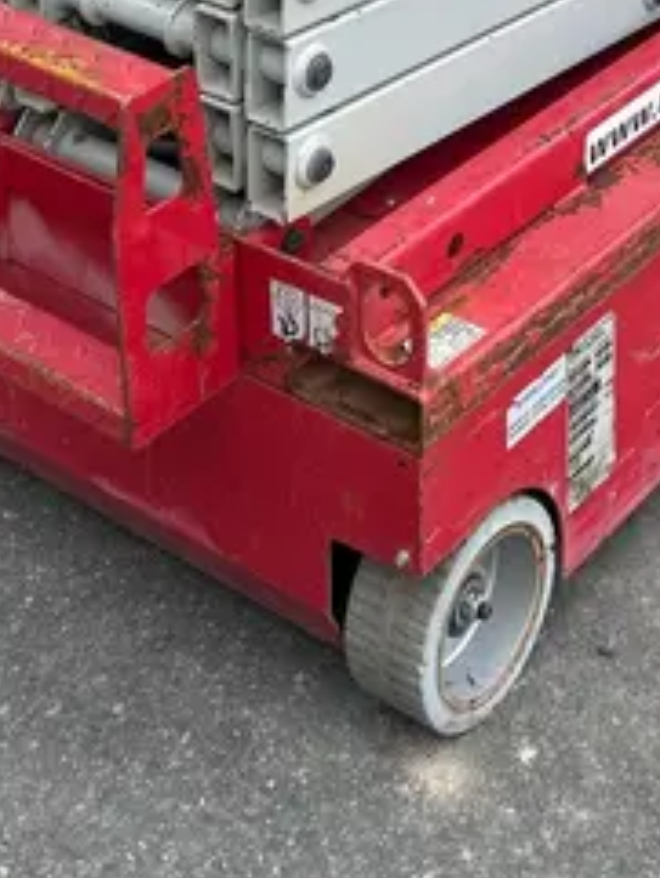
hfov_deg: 18.6
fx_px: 2007
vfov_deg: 21.6
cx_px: 492
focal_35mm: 79
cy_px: -344
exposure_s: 1/544
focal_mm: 5.7
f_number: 1.5
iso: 50
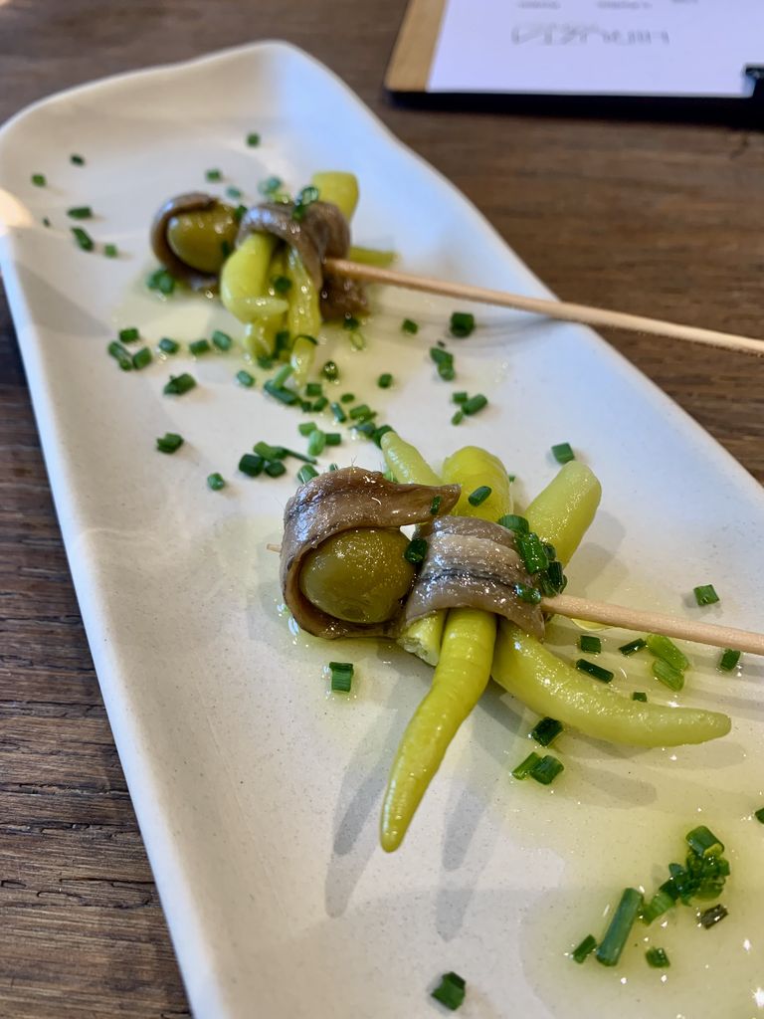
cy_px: 510
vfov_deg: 67.3
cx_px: 382
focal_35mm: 26
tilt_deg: -49.3
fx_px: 765
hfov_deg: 53.1
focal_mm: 4.25
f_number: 1.8
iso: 100
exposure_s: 1/121
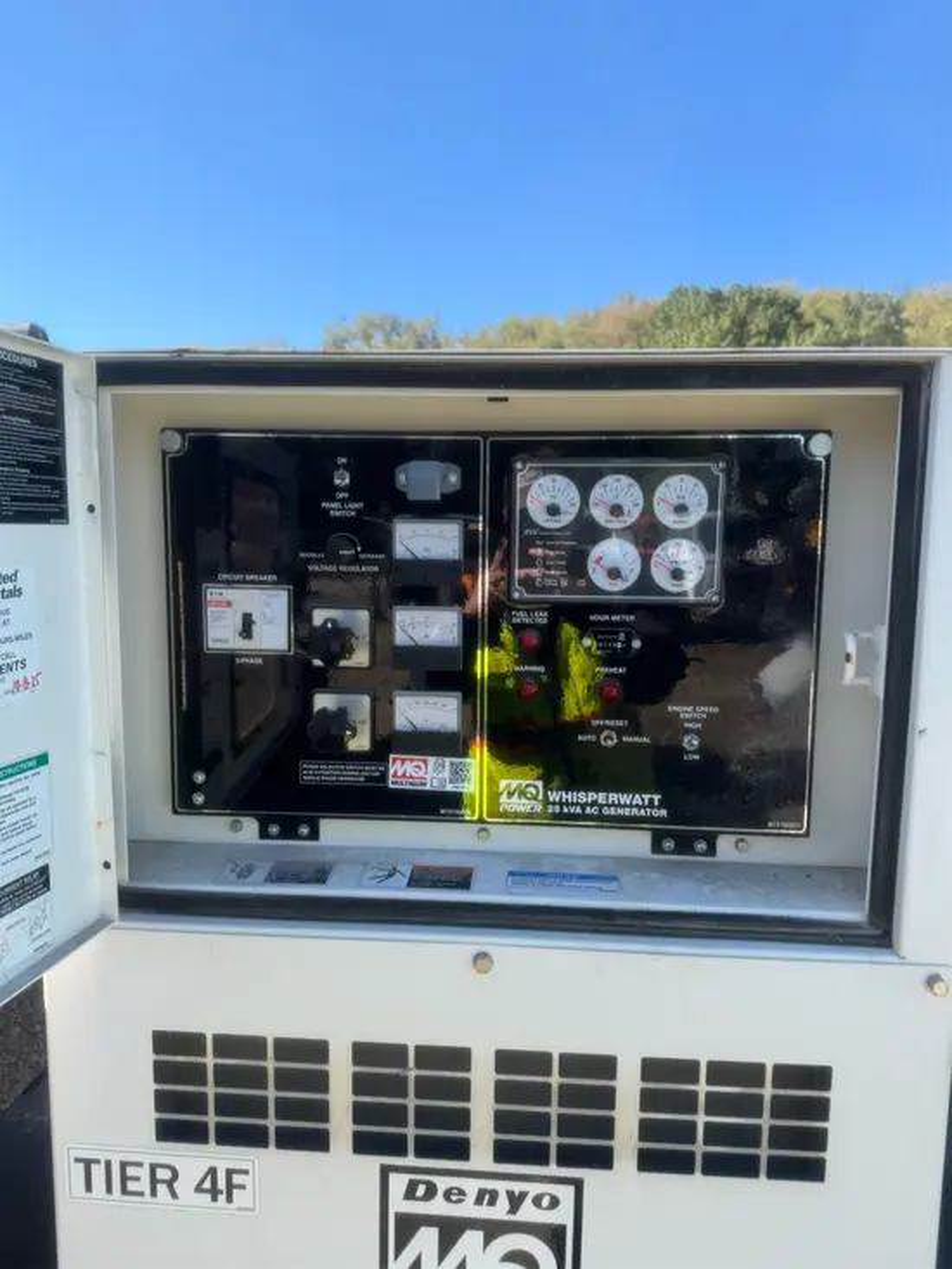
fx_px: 880
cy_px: 634
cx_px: 476
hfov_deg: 56.8
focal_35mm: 24
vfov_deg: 71.6
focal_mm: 6.76
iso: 80
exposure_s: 1/1818
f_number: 1.78
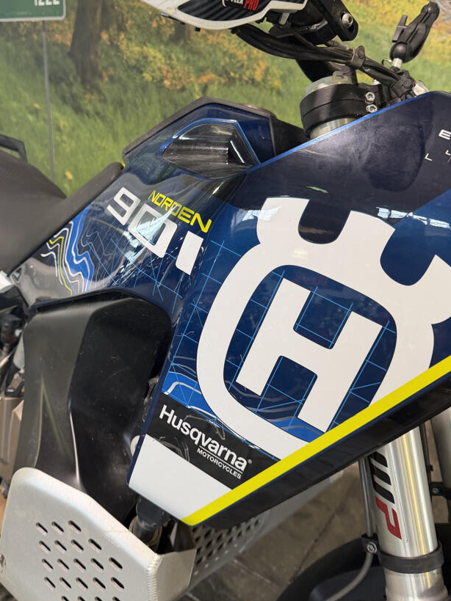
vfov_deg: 59.9
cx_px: 177
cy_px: 282
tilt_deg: -19.0
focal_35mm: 30
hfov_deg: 46.5
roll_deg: -1.4
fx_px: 521
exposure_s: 1/60
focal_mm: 6.76
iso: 125
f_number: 1.78
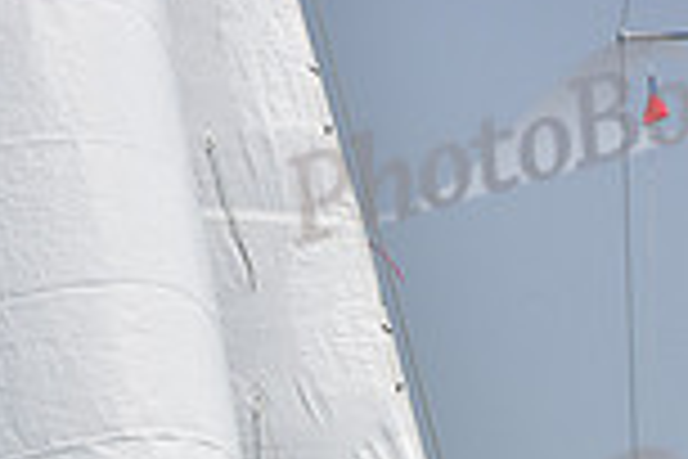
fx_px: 14447
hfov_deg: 2.7
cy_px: 839
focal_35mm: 756
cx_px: 58
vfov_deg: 1.8
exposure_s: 1/1000
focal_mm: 200
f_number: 5.6
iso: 320
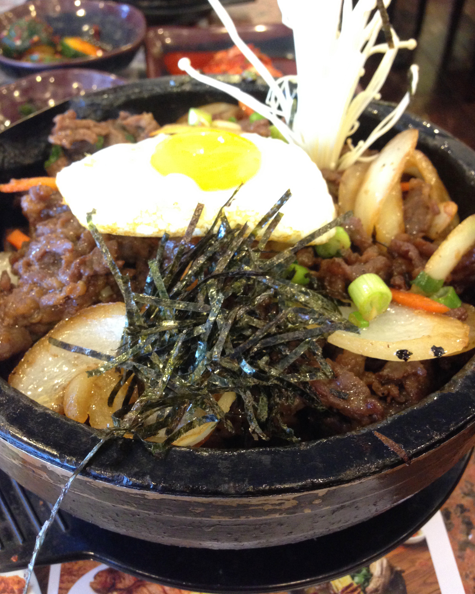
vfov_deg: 51.5
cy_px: 281
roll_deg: -1.7
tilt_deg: -42.5
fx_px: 615
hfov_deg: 42.2
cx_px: 237
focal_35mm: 35
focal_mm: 4.12
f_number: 2.4
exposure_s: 1/20
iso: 320
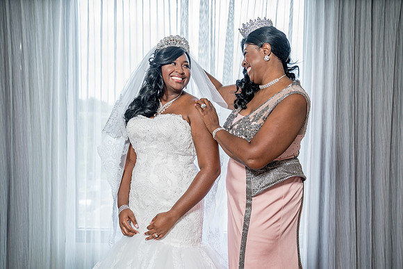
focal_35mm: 39
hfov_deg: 49.5
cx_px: 202
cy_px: 134
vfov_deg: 34.2
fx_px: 437
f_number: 4
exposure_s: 1/200
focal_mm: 39
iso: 640
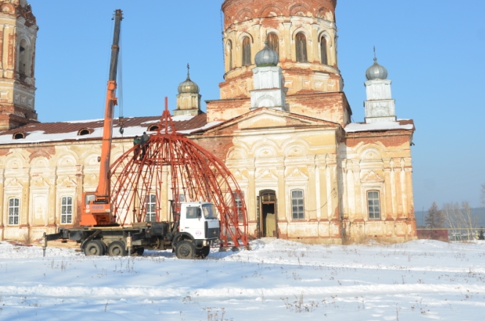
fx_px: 686
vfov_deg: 26.0
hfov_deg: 38.8
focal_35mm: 51
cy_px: 81
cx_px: 195
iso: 100
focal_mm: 22
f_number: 9
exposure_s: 1/320
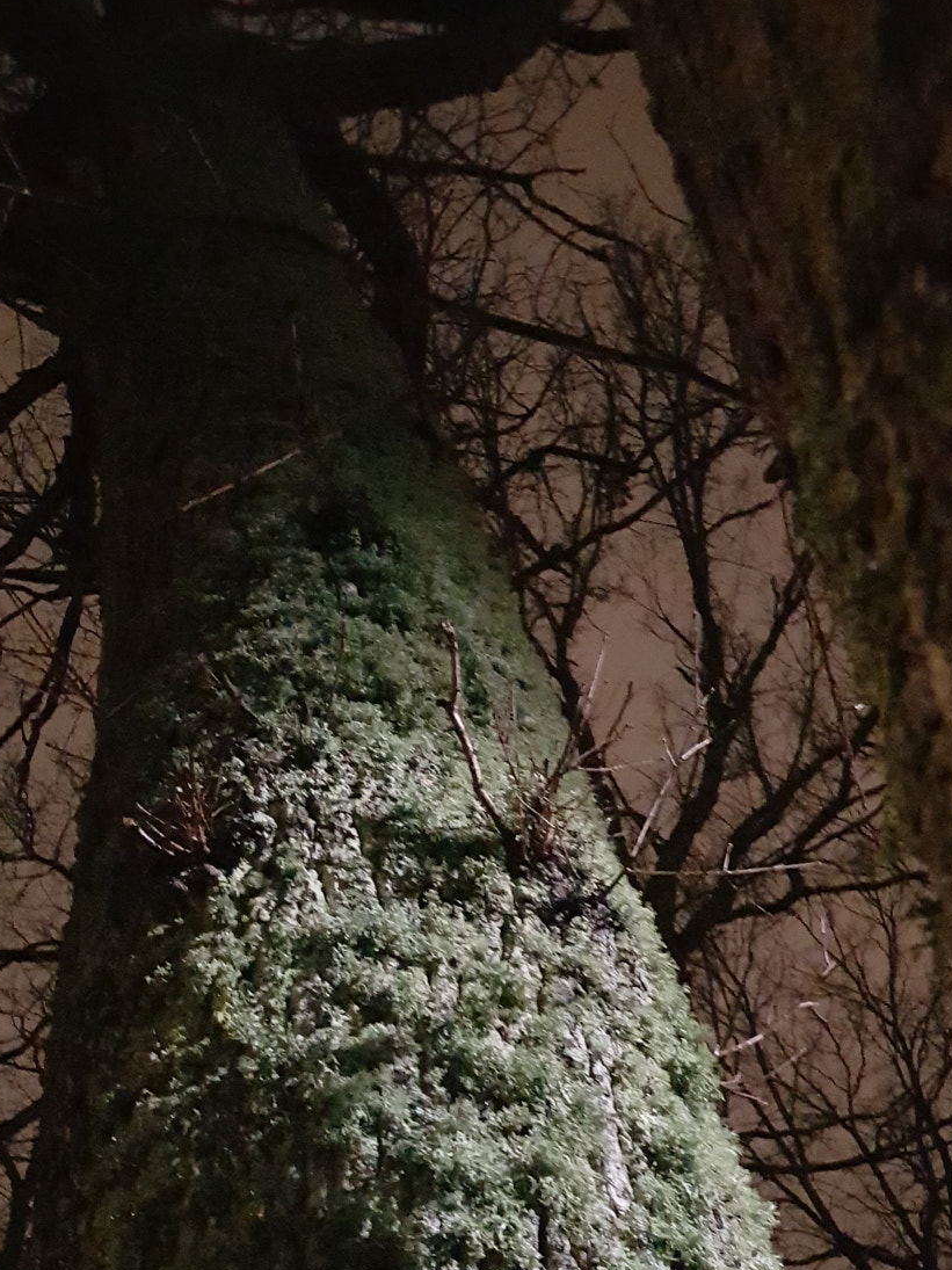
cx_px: 511
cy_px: 921
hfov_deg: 37.7
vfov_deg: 47.5
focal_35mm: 38
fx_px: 1394
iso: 1250
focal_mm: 4.2
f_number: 1.7
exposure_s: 1/5
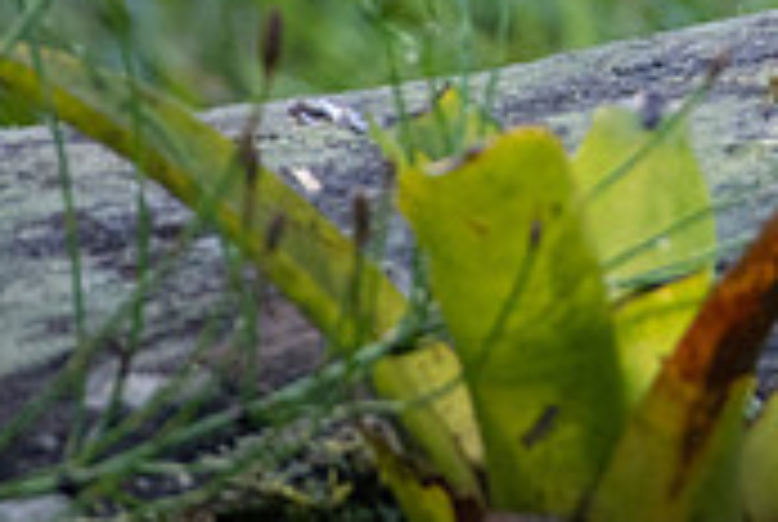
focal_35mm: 2820
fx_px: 61047
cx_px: 1170
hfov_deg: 0.7
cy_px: -872
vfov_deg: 0.5
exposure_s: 1/320
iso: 1100
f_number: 7.1
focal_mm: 500
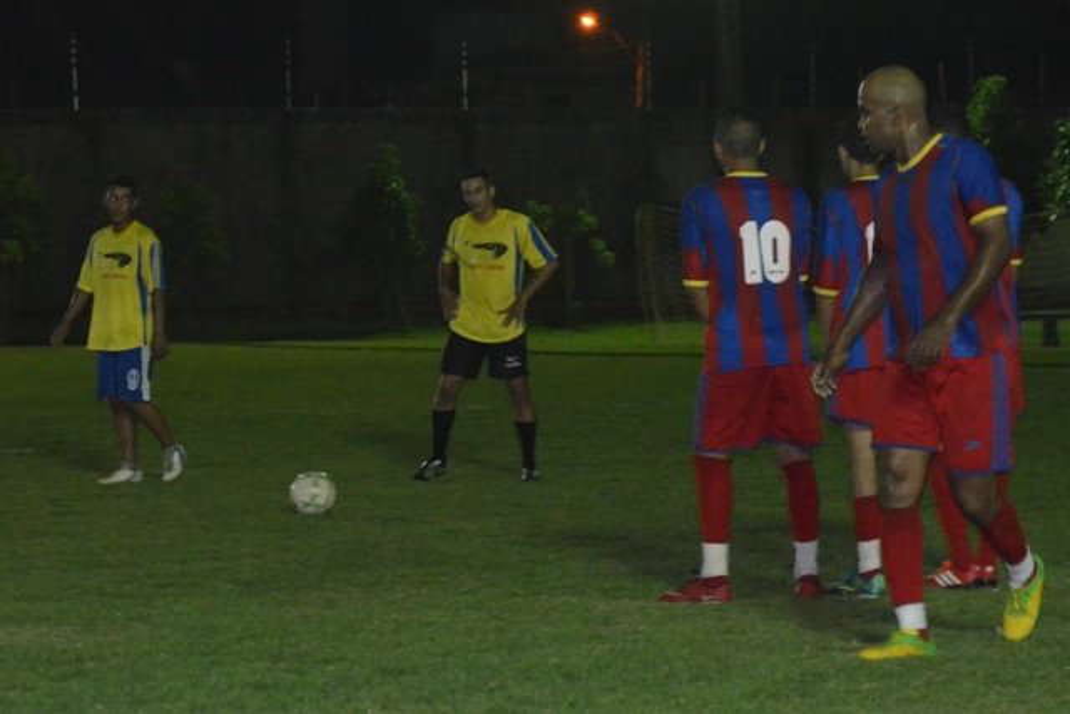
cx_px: 535
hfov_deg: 24.6
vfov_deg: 16.6
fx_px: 2452
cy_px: 357
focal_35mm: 82
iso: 3200
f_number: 5.6
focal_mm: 55
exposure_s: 1/60
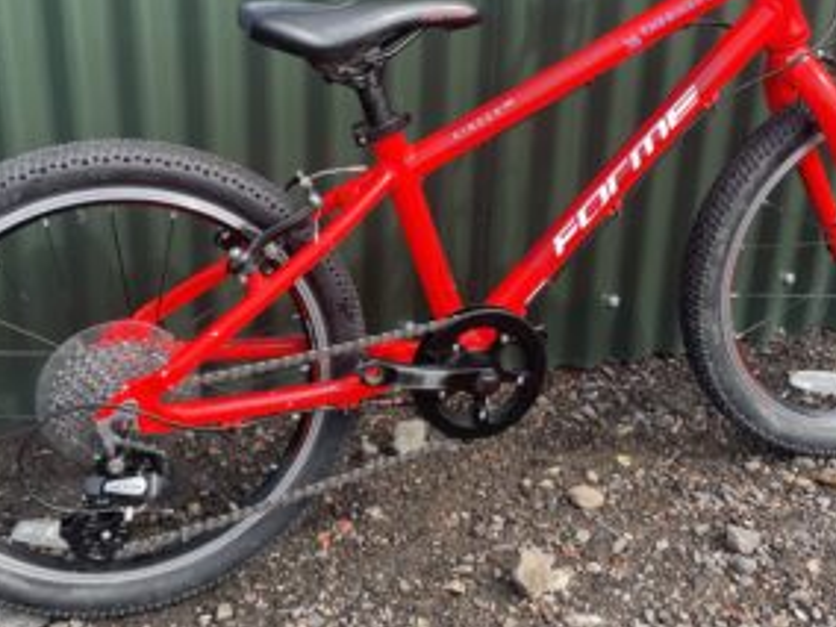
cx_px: 406
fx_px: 1063
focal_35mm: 44
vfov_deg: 32.5
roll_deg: -2.4
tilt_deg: -21.9
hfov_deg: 42.9
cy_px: 191
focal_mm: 4.2
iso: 32
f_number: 1.6
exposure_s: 1/707
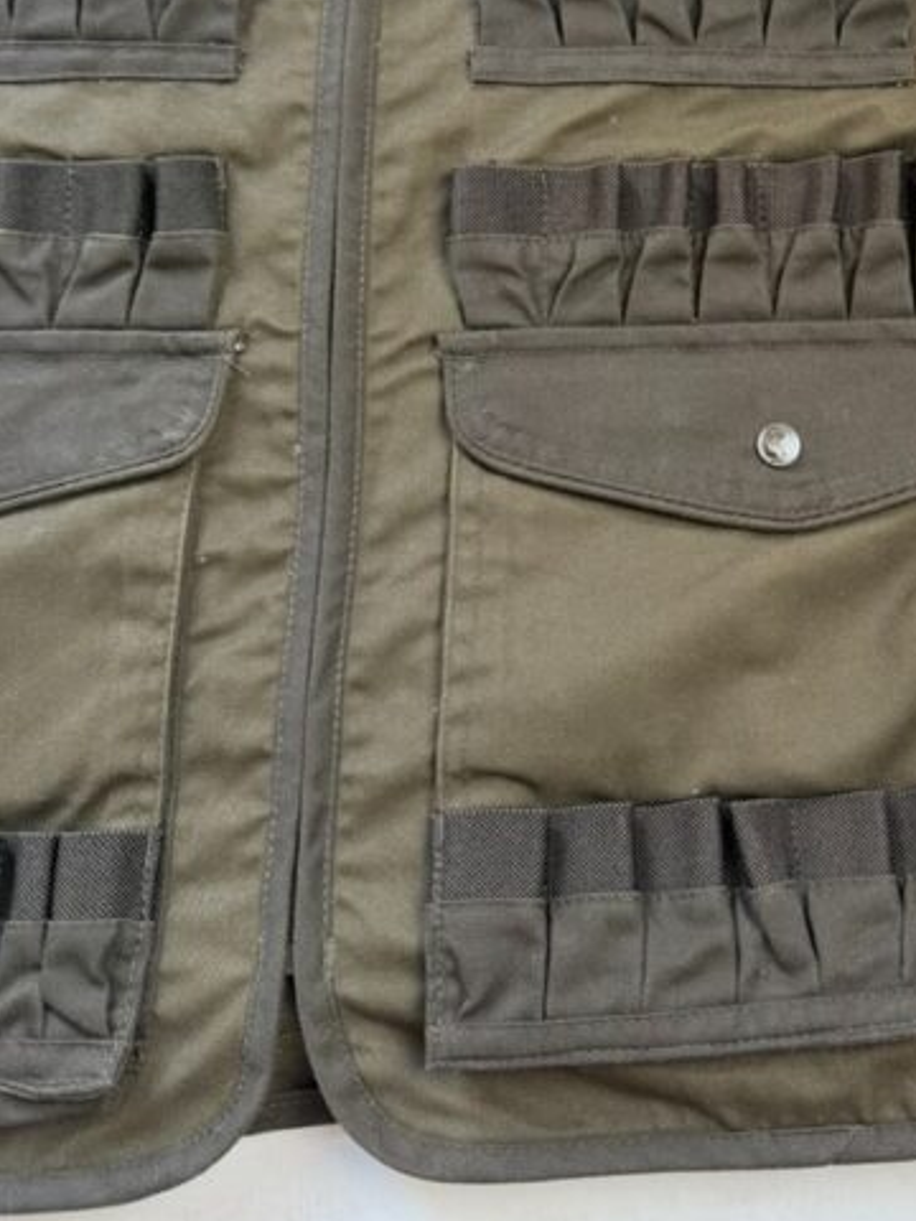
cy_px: 310
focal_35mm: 40
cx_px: 761
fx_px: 1411
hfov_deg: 34.6
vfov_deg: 45.2
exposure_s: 1/100
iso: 160
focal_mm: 6.76
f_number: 1.78
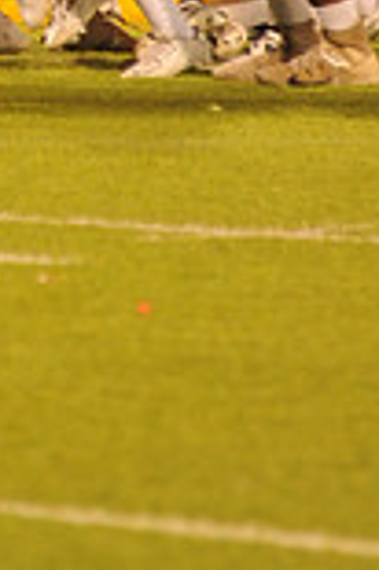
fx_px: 11854
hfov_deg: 1.8
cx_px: -136
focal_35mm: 749
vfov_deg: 2.7
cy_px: -445
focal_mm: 200
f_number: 4
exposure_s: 1/160
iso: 3200
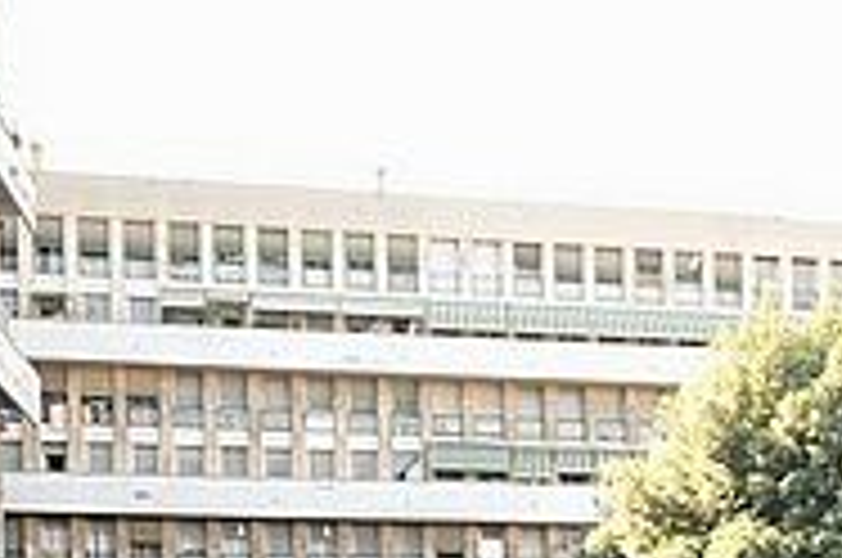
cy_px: 817
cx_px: 792
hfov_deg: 25.4
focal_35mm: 77
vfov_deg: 16.3
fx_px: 1798
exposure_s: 1/400
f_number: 3.5
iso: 400
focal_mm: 24
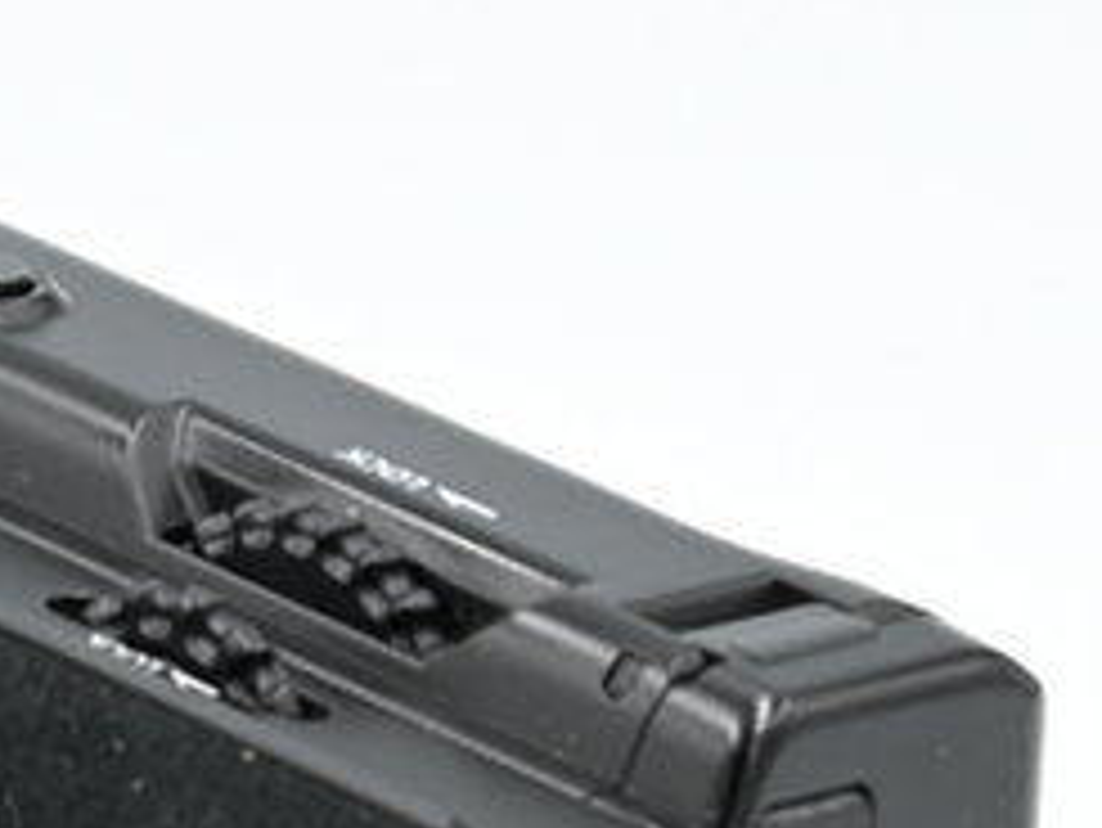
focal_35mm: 274
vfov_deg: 5.4
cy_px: 497
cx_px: -243
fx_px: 8727
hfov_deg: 7.2
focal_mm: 72
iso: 200
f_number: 14
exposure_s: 1/20
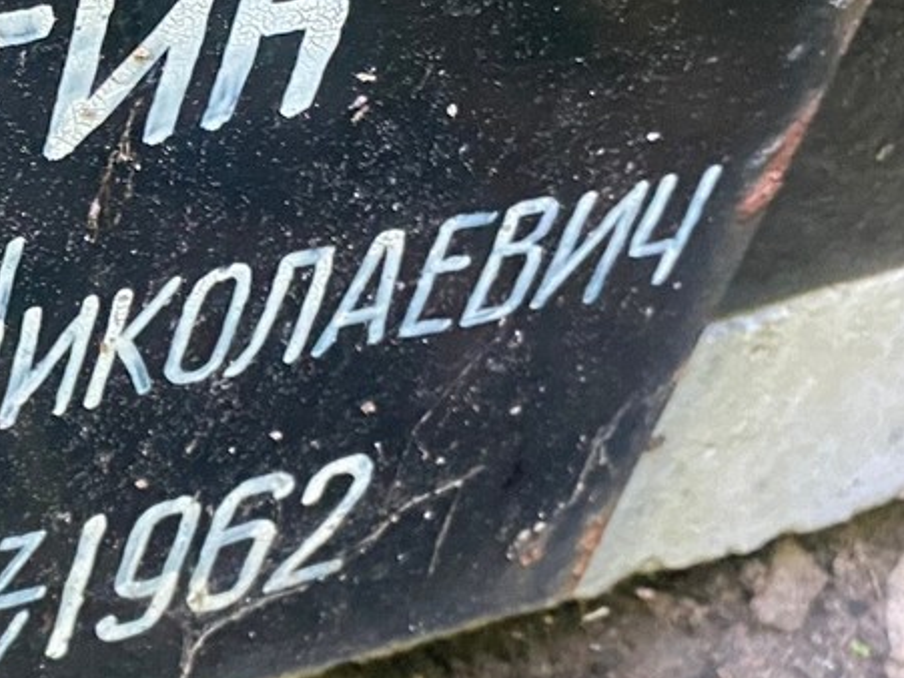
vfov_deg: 17.8
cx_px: -88
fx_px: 2167
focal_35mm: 83
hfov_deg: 22.3
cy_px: 305
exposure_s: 1/50
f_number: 1.8
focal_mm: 4.25
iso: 500
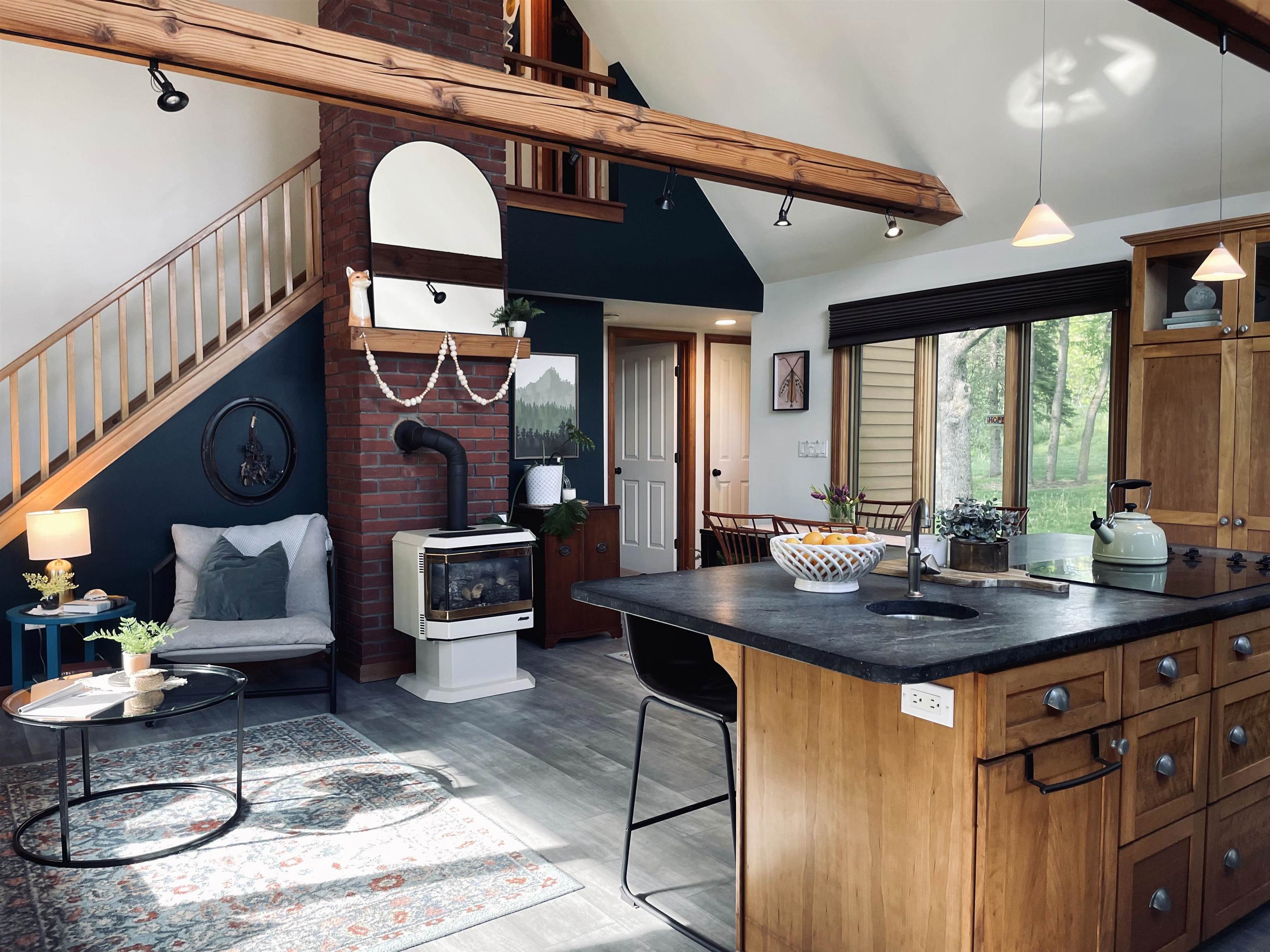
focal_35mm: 26
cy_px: 476
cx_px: 635
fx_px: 954
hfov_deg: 67.3
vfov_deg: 53.1
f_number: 1.6
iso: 125
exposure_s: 1/120
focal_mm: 4.2
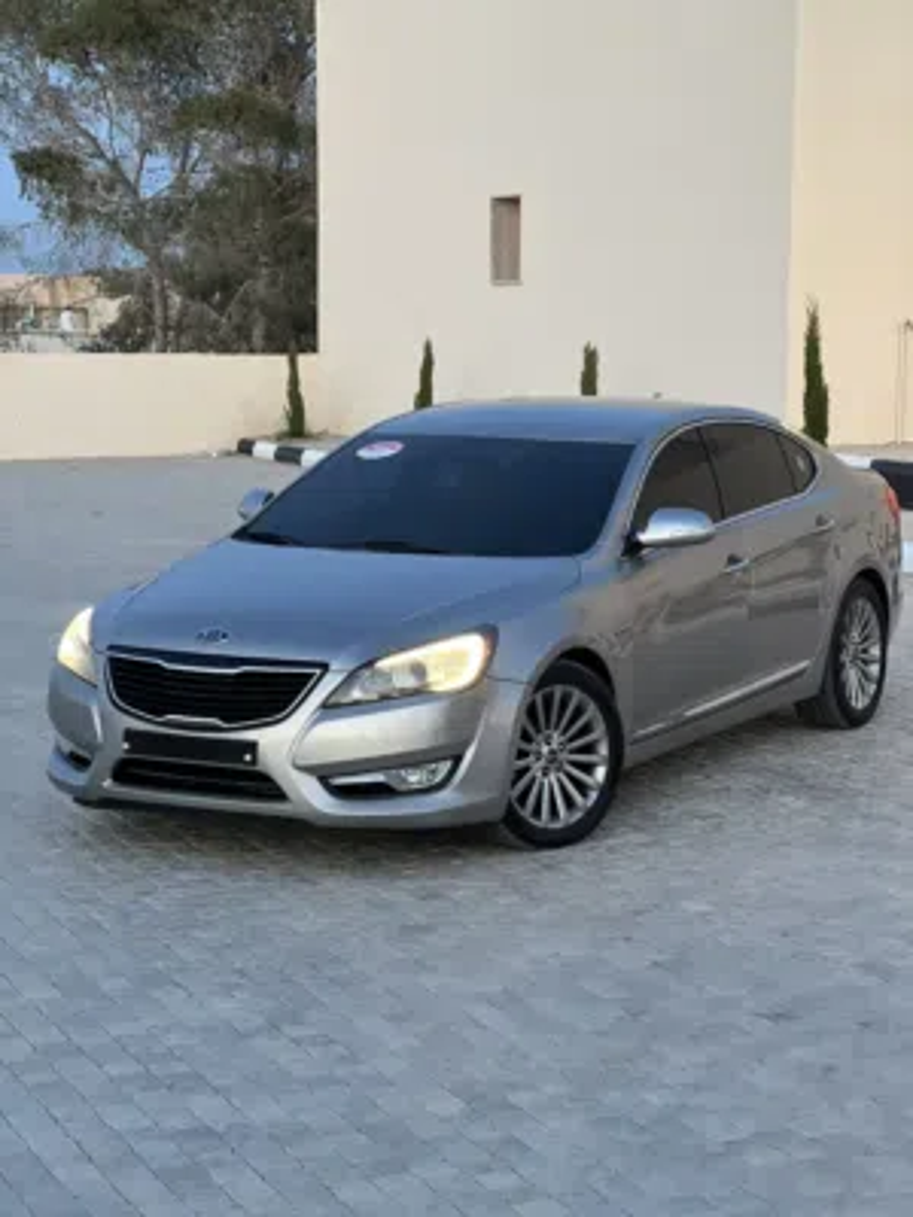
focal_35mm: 77
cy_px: 608
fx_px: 2708
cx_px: 456
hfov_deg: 19.1
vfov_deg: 25.3
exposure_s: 1/40
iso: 400
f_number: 2.8
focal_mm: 9
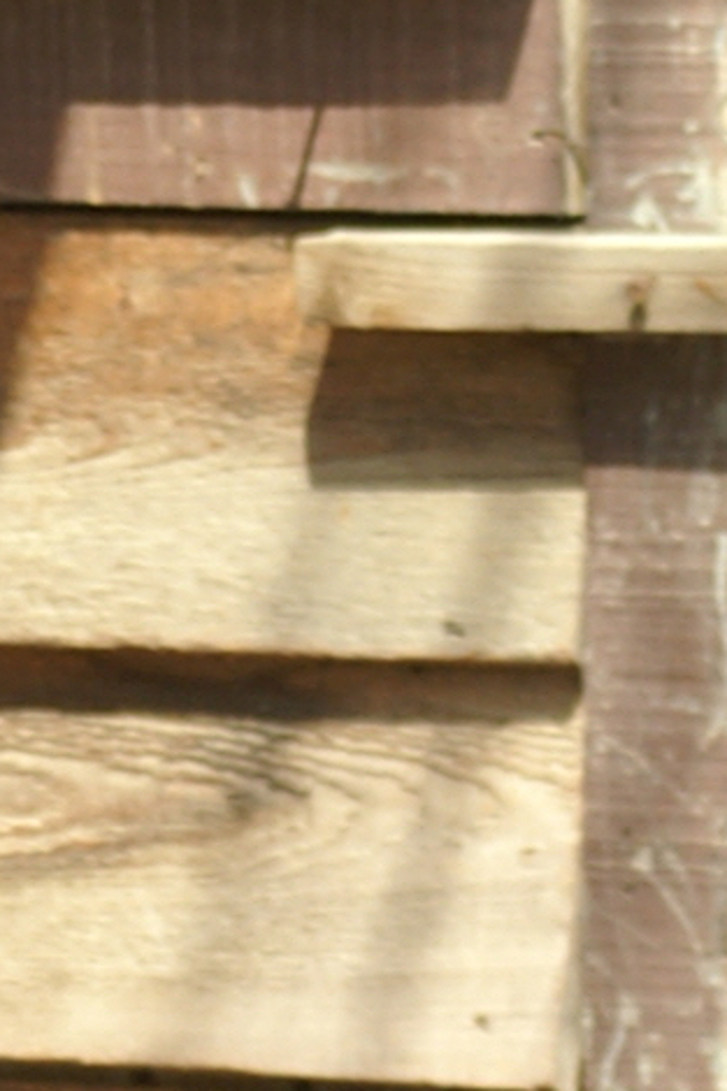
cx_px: -1586
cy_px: 529
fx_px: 23279
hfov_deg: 1.8
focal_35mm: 768
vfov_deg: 2.7
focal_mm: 80
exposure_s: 1/500
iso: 200
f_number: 4.5
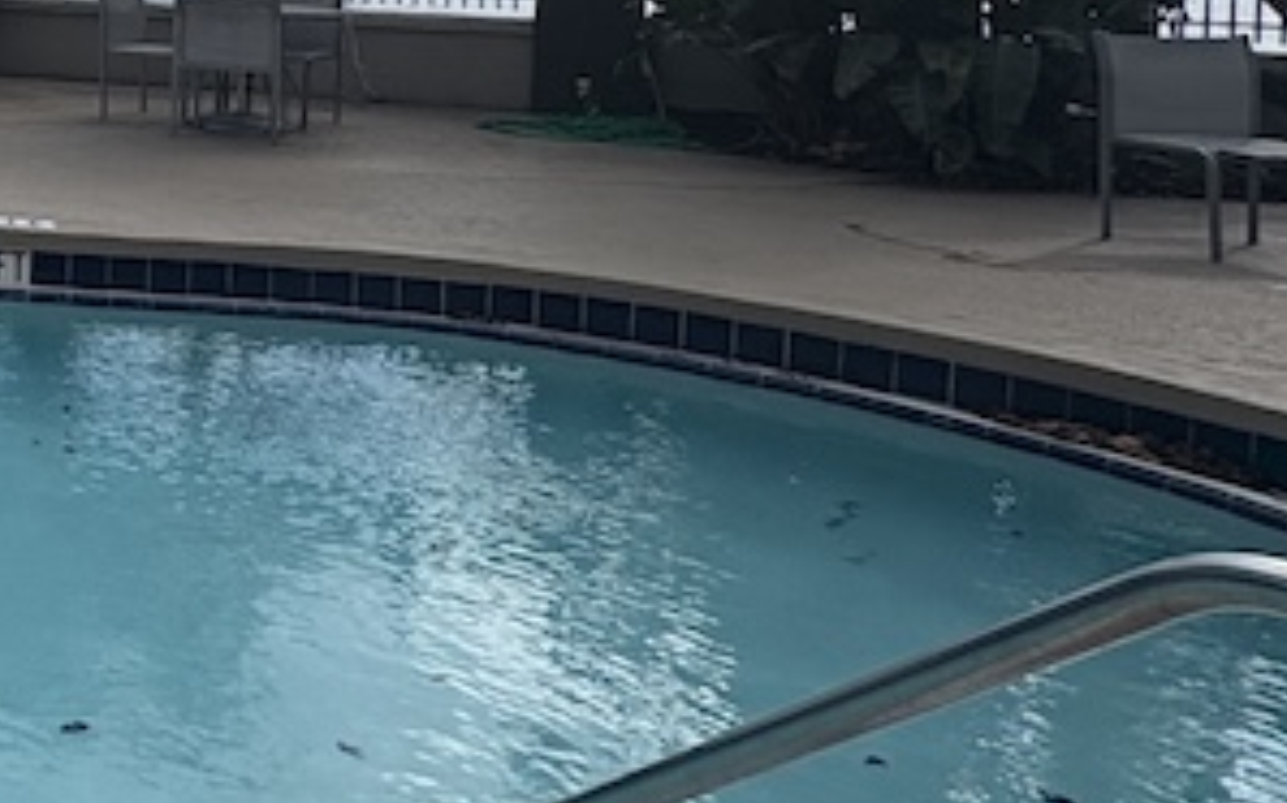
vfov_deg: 23.8
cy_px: -73
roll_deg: -0.1
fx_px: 1788
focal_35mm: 51
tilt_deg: -1.1
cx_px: -557
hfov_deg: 28.6
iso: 50
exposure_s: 1/1277
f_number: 2.2
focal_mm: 2.22
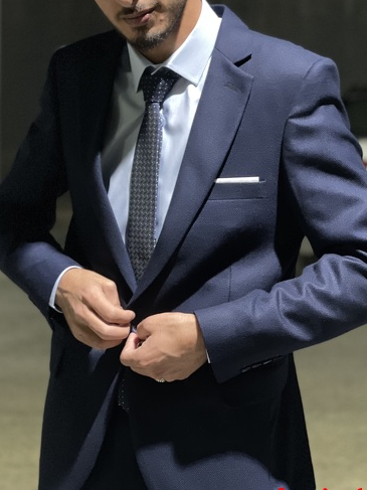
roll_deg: -1.9
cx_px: 164
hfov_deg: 16.1
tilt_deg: -4.7
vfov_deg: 21.2
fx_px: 1301
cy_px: 160
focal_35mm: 92
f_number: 2.2
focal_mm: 7.5
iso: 400
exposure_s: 1/14
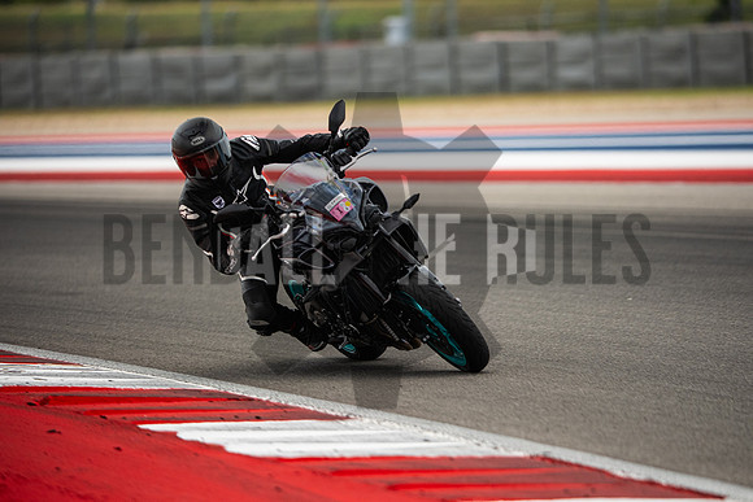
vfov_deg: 4.6
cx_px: 376
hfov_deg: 6.9
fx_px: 6276
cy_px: 251
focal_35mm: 300
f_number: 2
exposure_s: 1/5000
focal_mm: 200
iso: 400
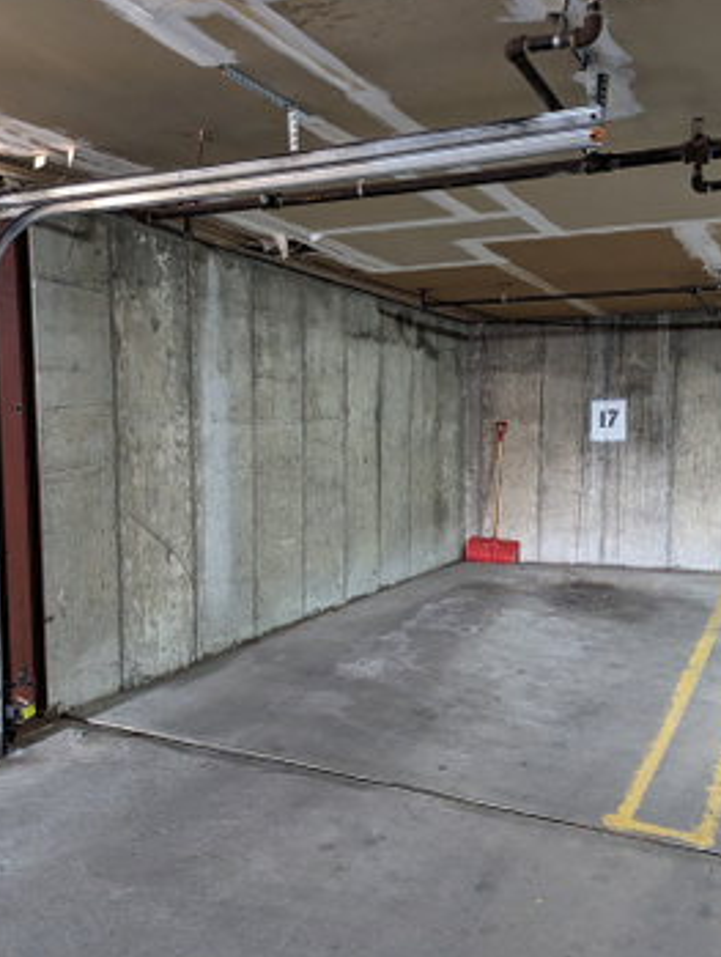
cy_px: 529
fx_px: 914
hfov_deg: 43.0
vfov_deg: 55.2
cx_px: 407
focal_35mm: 33
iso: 2276
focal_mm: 6.81
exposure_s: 1/37
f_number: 1.85
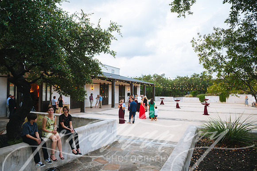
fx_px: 171
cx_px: 128
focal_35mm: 24
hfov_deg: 73.8
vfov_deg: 53.1
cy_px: 86
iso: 1250
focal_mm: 24
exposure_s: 1/1250
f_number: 2.8
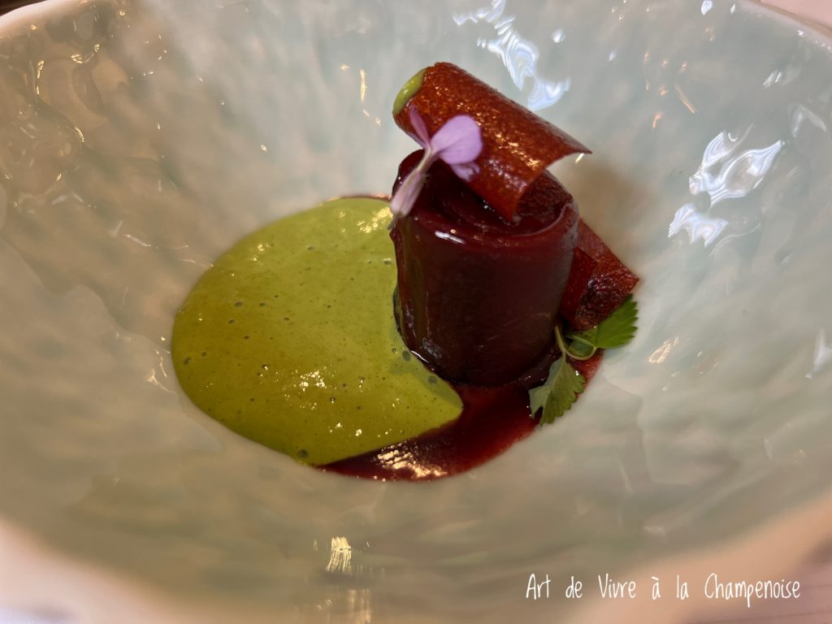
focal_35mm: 26
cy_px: 312
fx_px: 625
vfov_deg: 53.1
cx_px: 416
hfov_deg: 67.3
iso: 64
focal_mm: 5.7
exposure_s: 1/100
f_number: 1.5
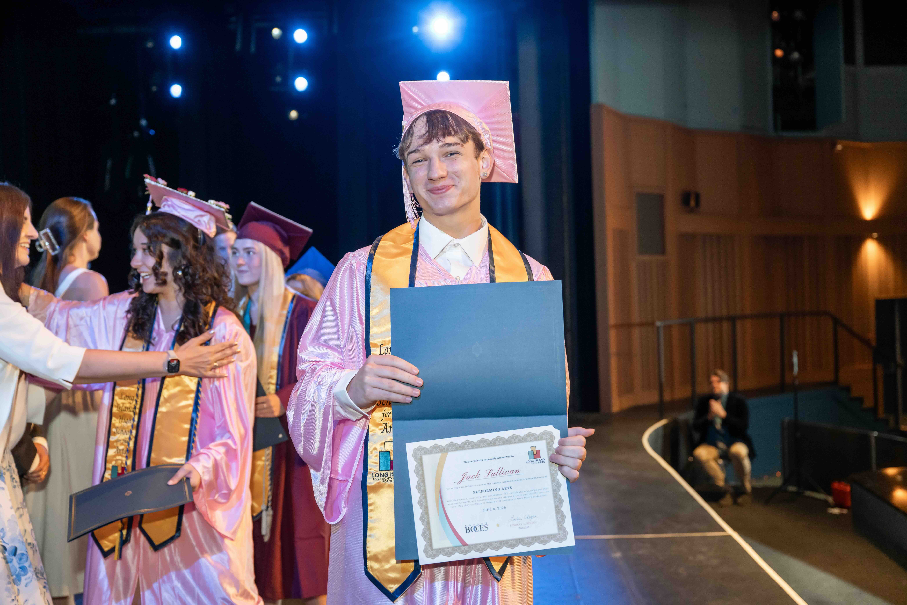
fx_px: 1058
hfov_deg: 46.4
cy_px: 302
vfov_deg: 31.9
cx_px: 454
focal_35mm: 42
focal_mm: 42
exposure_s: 1/250
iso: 1600
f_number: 3.5
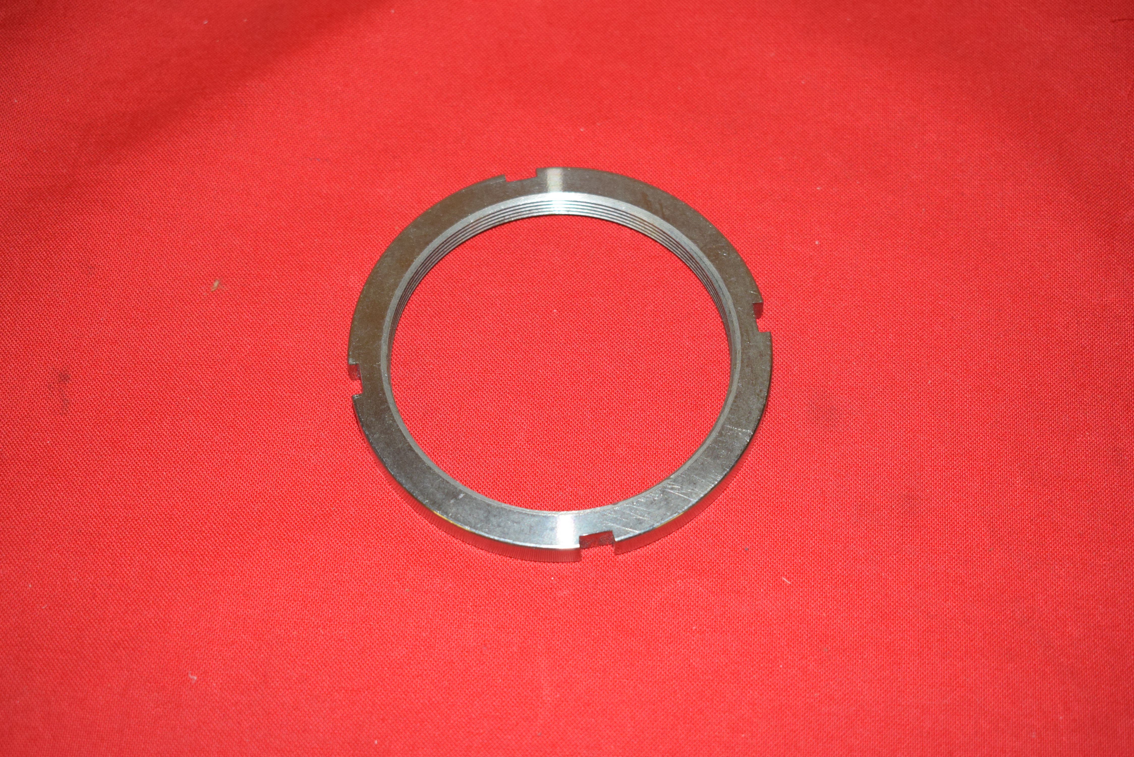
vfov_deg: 23.8
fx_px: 1796
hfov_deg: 35.0
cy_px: 378
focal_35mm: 57
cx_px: 567
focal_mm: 38
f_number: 5
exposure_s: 1/200
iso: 1250
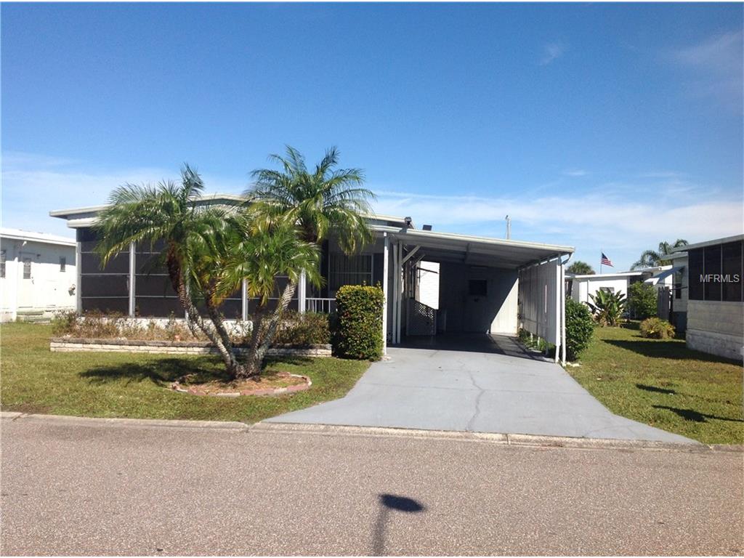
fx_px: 752
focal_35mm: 35
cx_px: 372
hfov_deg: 52.6
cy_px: 279
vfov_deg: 40.7
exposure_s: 1/2326
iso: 50
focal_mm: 4.28
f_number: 2.4
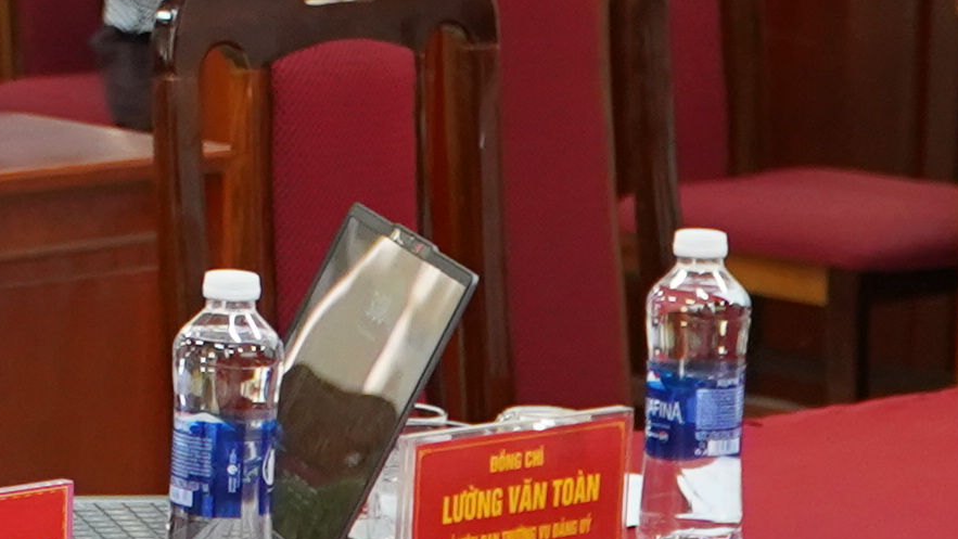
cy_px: -313
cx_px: -399
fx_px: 6402
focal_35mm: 252
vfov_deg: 4.8
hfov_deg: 8.4
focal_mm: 36
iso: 1250
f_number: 4.5
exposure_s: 1/80
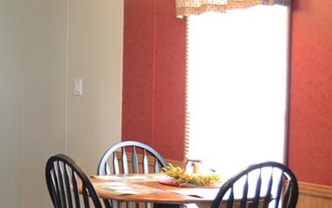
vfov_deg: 13.3
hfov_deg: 20.0
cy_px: 149
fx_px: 887
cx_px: -55
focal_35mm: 98
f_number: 4
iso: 400
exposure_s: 1/30
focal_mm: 24
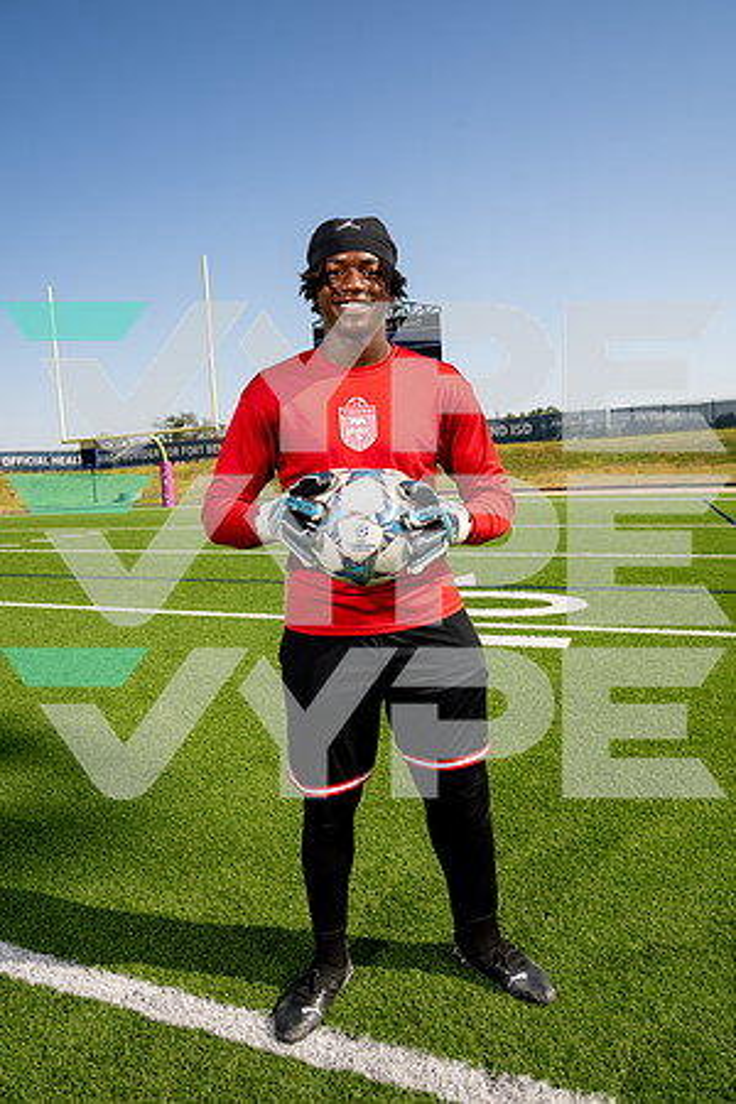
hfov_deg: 53.1
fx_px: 736
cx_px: 368
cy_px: 552
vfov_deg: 73.7
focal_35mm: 24
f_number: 7.1
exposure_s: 1/125
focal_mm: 24
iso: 50
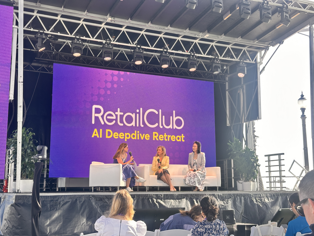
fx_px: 435
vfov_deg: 30.3
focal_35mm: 48
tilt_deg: +9.3
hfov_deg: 39.7
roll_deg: -0.9
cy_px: 118
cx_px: 157
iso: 64
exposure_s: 1/538
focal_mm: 6.86
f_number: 1.78
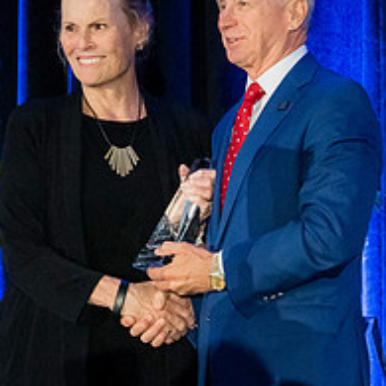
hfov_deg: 9.6
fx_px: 2296
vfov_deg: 9.6
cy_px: 327
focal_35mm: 182
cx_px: 204
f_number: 4
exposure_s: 1/125
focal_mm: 62
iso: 10000
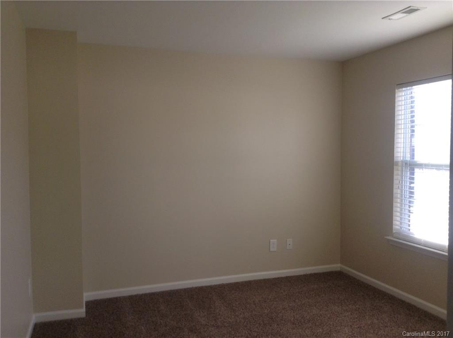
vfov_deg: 42.8
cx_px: 226
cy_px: 169
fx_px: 431
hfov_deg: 55.4
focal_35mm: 33
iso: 40
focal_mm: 3.3
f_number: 2.4
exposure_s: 1/100
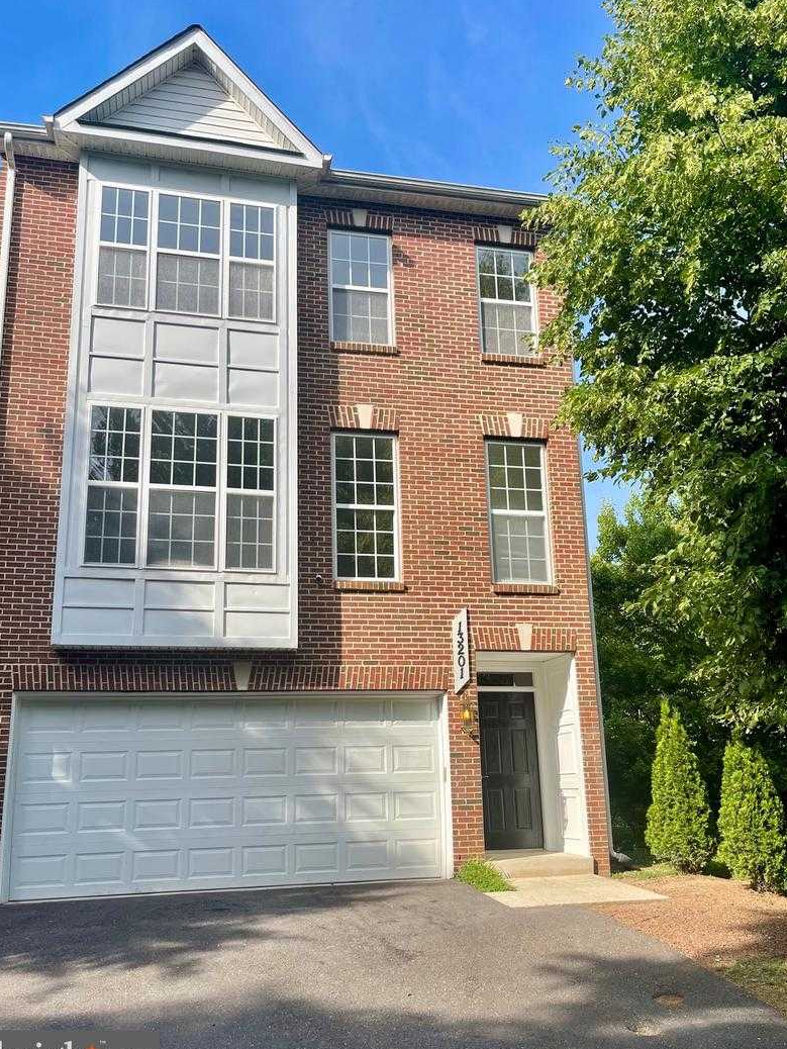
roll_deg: -0.1
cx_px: 391
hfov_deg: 53.1
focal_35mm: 26
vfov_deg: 67.3
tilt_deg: +13.4
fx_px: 788
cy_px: 543
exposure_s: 1/2203
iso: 32
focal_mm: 5.1
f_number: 1.6
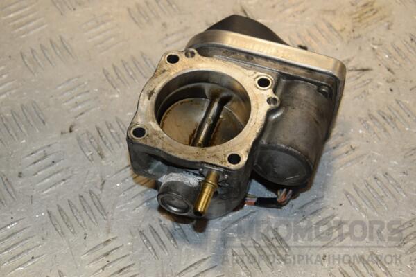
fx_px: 1005
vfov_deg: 15.7
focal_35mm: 87
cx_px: 208
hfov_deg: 23.4
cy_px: 138
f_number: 8
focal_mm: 58
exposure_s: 1/200
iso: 800
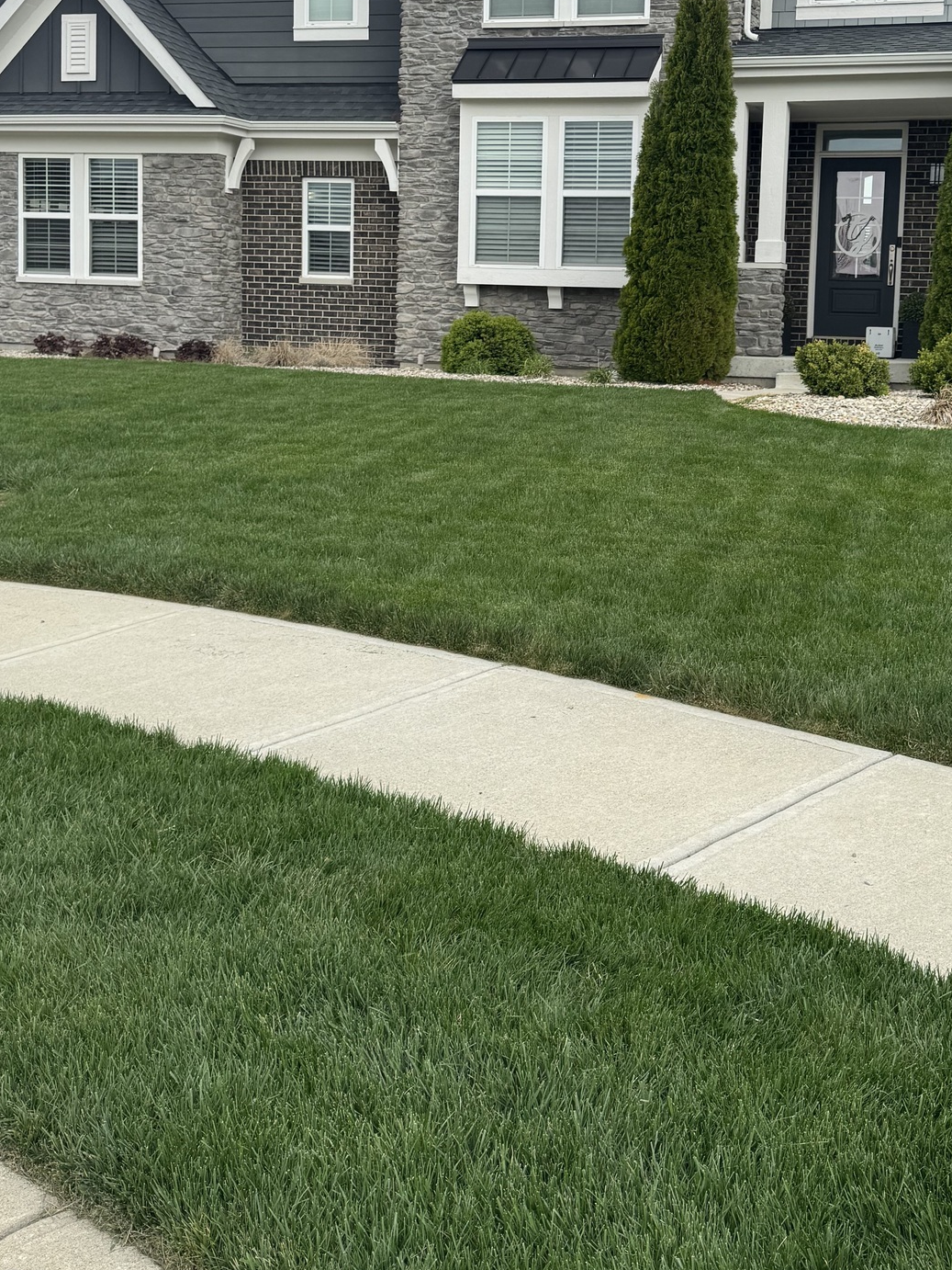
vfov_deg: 46.1
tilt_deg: -4.5
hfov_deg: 35.7
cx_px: 615
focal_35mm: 40
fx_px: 1466
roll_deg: -0.8
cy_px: 427
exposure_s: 1/2105
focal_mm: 6.76
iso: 80
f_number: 1.78
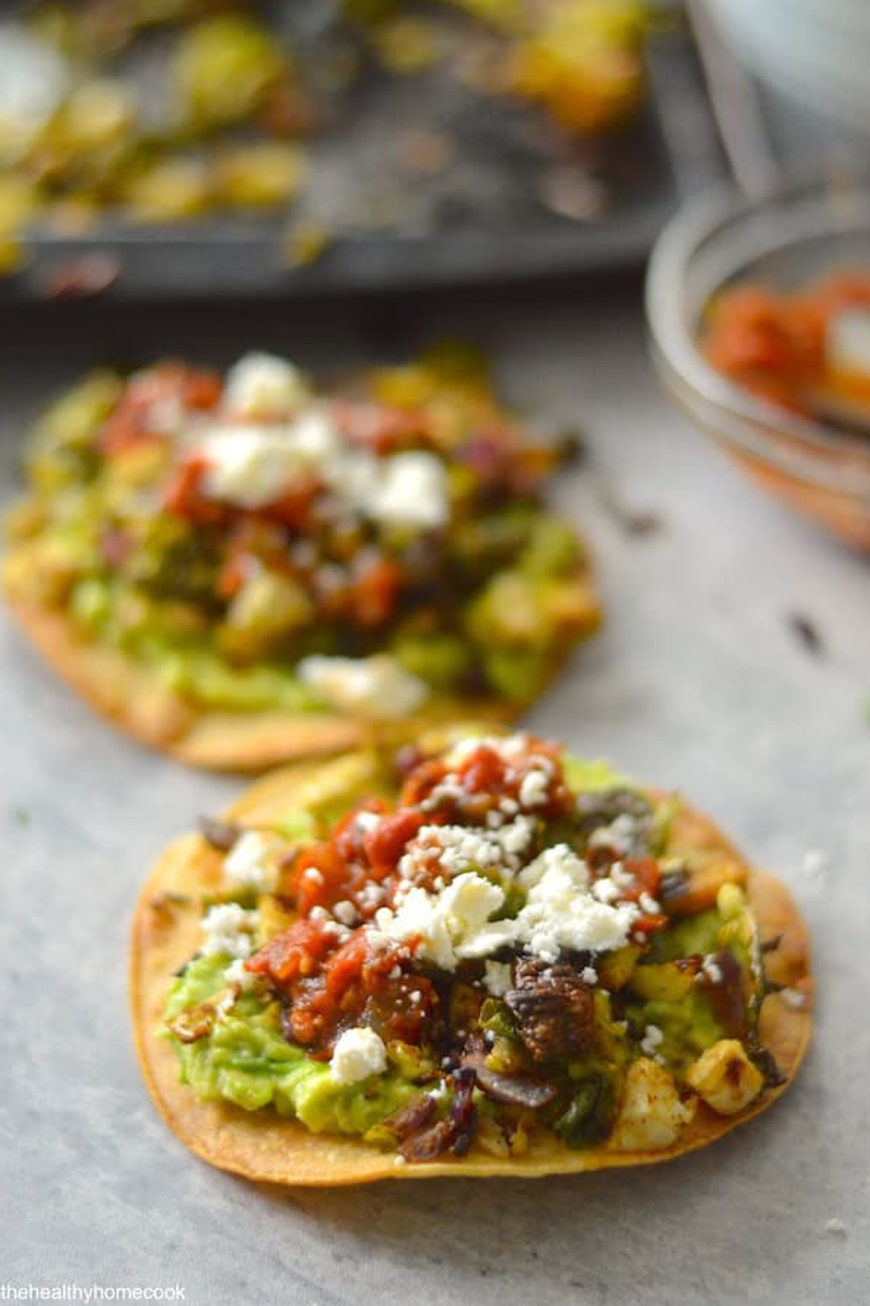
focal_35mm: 76
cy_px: 647
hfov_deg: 17.9
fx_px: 2756
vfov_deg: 26.7
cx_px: 437
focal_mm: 50
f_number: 2
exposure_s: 1/500
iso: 1800
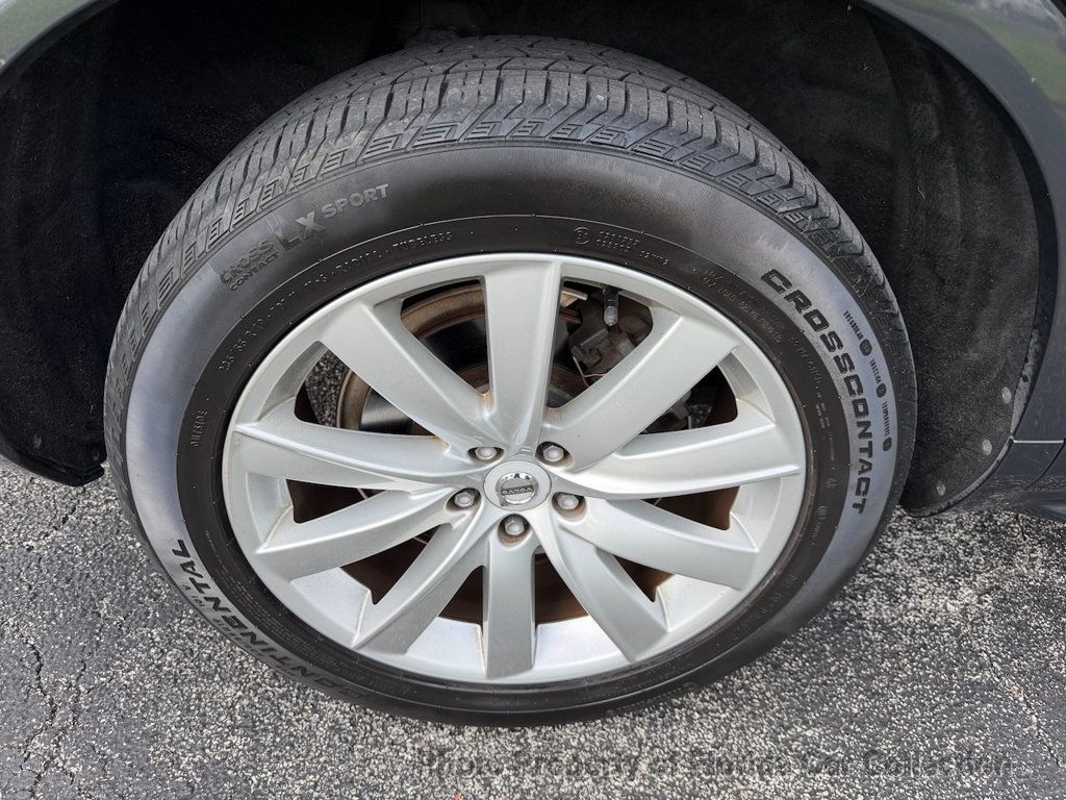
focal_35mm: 24
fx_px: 739
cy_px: 400
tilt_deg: -35.8
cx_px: 533
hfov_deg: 71.6
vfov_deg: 56.8
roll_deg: -2.3
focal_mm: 6.76
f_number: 1.78
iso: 80
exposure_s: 1/391
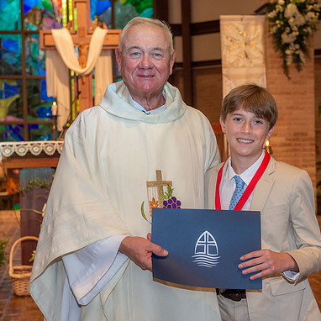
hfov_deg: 21.6
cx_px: 180
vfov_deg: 21.7
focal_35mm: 80
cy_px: 161
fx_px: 839
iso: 1600
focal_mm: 62
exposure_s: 1/125
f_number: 5.6
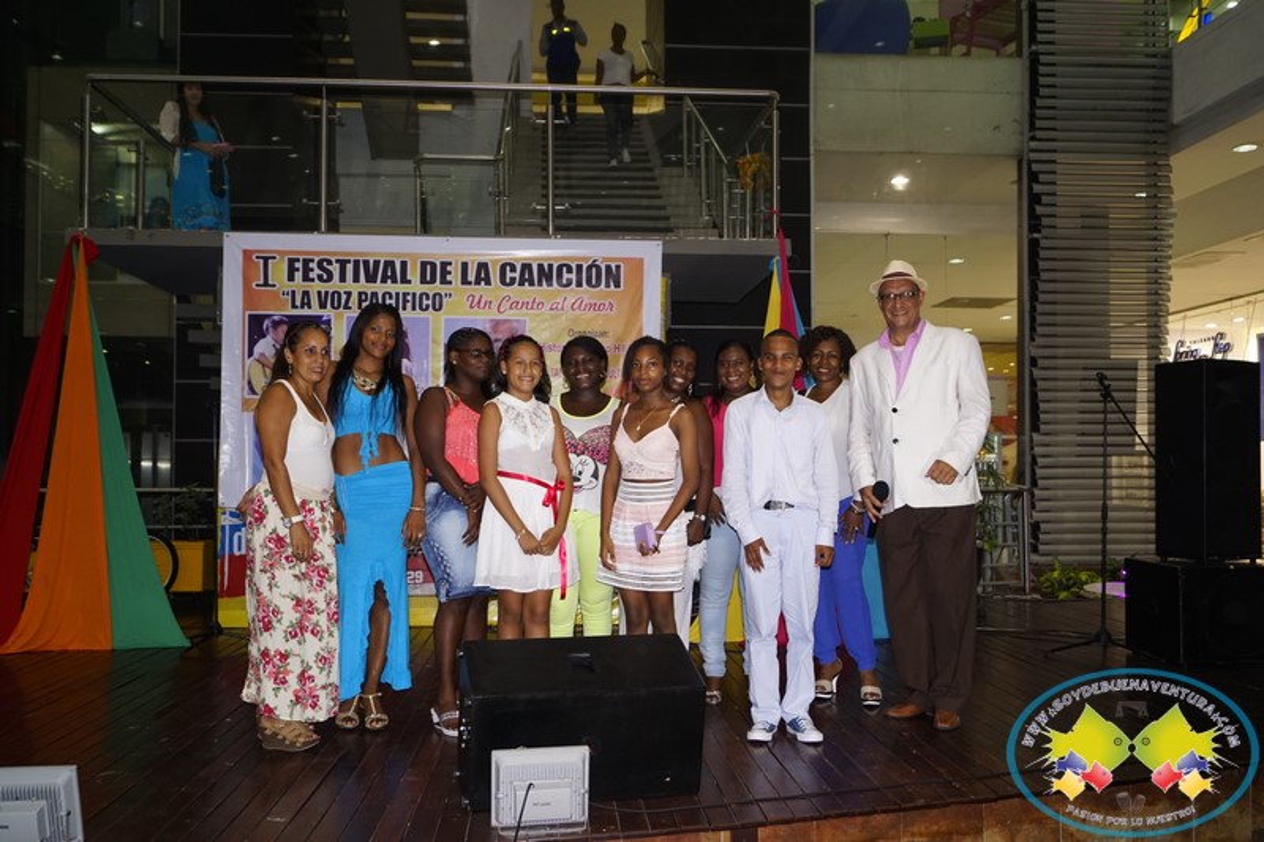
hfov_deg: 61.9
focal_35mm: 30
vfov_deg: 43.6
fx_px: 1053
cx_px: 632
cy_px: 421
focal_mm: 20
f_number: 4
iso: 800
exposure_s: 1/60
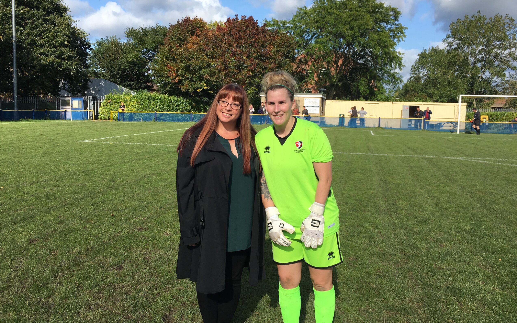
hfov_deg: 61.2
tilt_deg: -5.5
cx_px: 257
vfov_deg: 40.6
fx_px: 437
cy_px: 145
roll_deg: -1.1
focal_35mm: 31
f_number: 2.2
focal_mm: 4.15
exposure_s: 1/1637
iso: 25
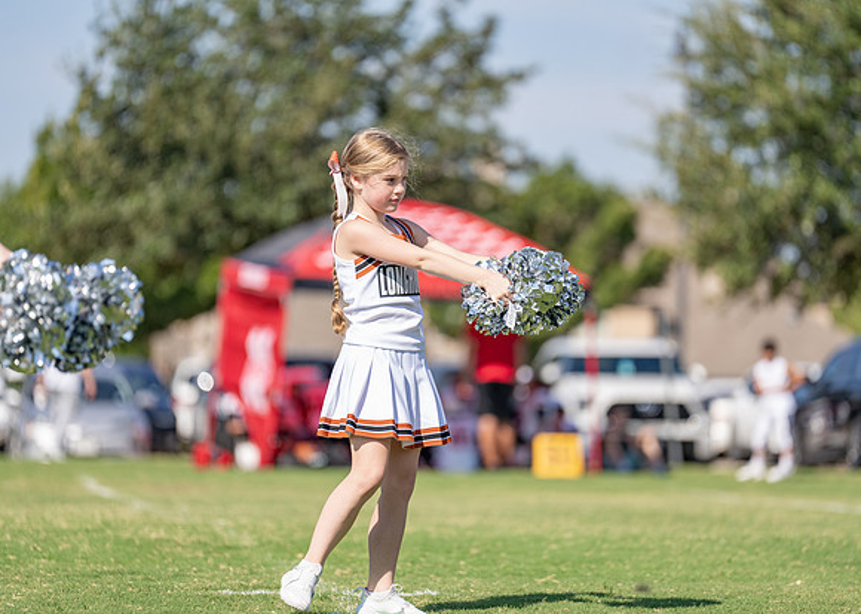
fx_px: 5049
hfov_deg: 9.7
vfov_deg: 7.0
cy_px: 307
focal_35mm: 207
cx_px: 430
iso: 125
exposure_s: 1/1600
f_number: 2.8
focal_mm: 197
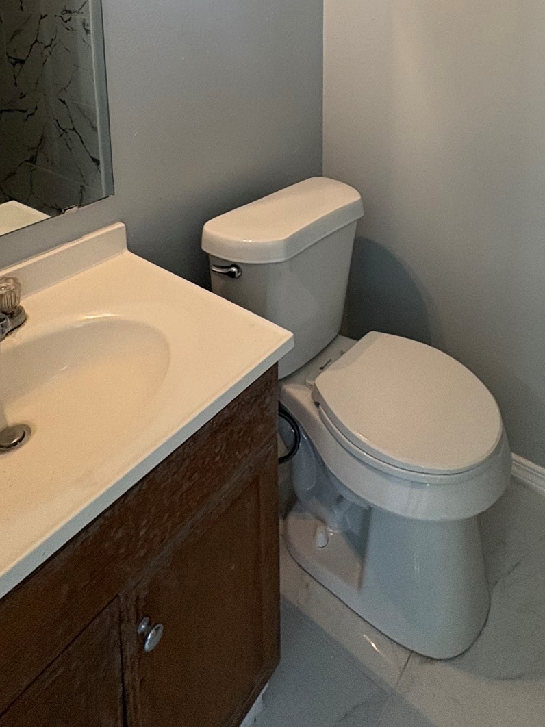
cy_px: 55
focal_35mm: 27
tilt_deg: -7.5
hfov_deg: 50.7
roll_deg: -0.4
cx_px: 347
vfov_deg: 55.4
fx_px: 567
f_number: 2.2
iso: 250
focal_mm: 2.22
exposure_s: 1/60
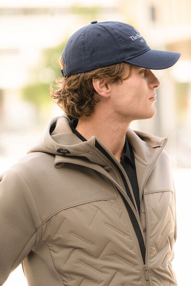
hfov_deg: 7.8
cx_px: 96
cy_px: 143
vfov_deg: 11.7
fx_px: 1393
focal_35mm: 175
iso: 400
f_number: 4.5
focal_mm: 175
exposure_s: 1/320
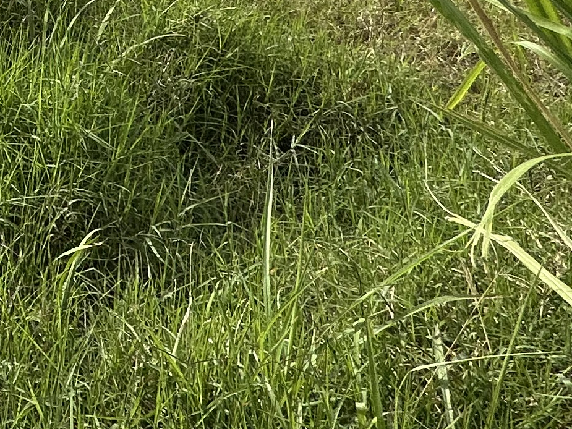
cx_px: -338
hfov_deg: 23.5
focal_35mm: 61
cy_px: -88
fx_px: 1008
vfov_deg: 22.2
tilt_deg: -6.3
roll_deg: +2.2
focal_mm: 2.22
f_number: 2.2
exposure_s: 1/2398
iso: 50
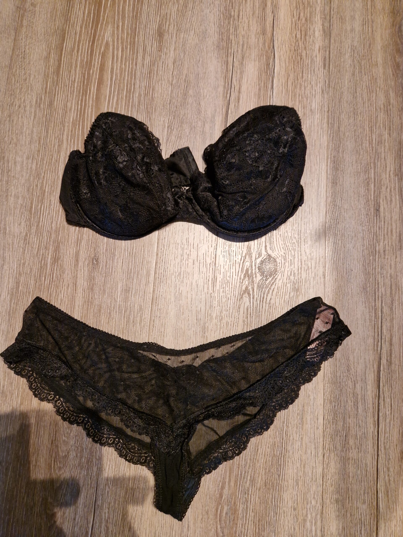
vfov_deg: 73.9
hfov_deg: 58.9
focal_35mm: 23
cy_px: 268
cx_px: 202
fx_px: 357
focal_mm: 5.4
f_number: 1.8
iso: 80
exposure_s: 1/100
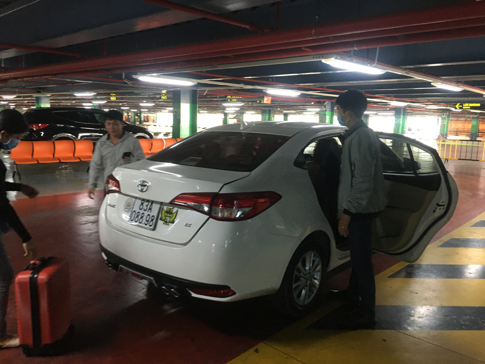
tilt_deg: -2.8
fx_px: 406
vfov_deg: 48.2
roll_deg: -1.2
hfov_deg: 61.7
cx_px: 242
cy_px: 182
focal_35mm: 29
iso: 200
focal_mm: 4.15
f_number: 2.2
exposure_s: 1/25
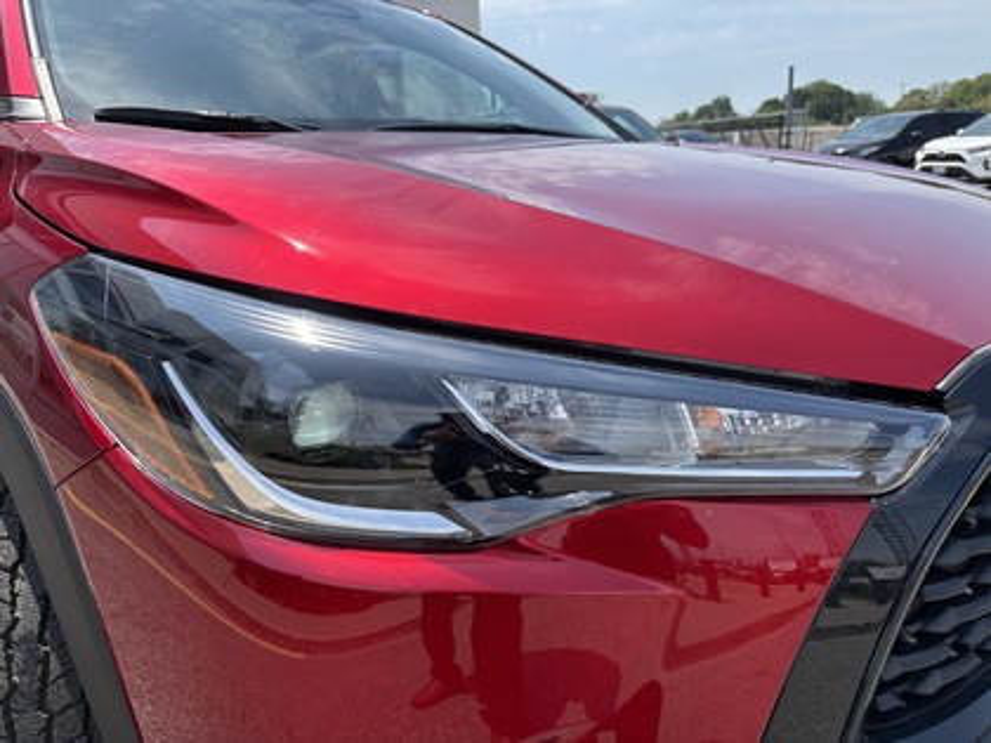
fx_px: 744
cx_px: 496
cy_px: 372
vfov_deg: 53.1
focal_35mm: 26
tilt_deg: -17.2
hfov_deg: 67.3
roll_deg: +2.6
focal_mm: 5.96
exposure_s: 1/2151
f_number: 1.6
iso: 50
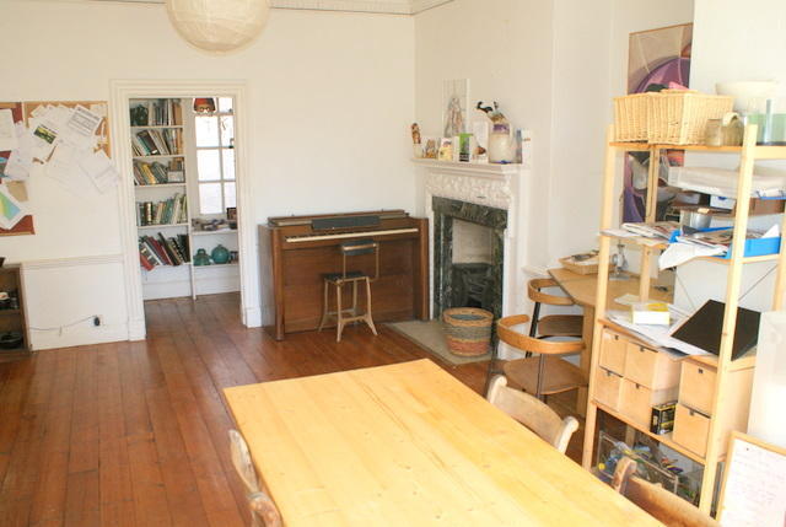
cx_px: 393
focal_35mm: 30
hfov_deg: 61.8
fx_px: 656
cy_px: 264
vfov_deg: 43.8
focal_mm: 20
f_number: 5.6
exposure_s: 1/80
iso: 400
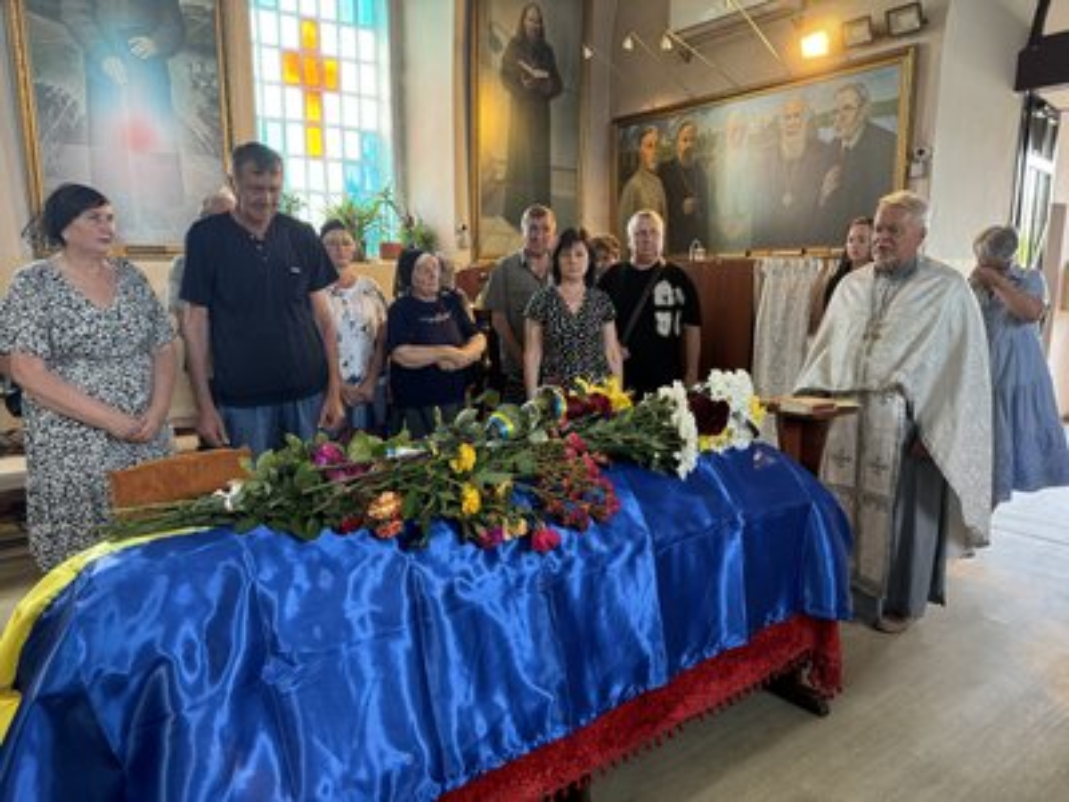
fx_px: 741
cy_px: 401
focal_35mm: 24
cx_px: 534
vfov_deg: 56.8
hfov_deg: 71.6
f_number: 1.78
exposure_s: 1/50
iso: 250
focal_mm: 6.86
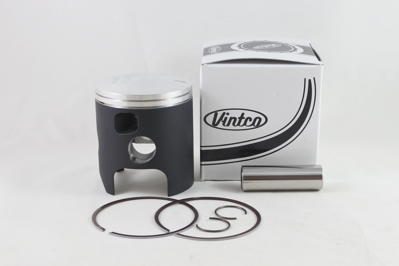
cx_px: 200
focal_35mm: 39
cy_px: 133
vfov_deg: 34.2
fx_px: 432
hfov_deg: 49.5
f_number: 4.2
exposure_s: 1/125
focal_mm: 14.7
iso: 450
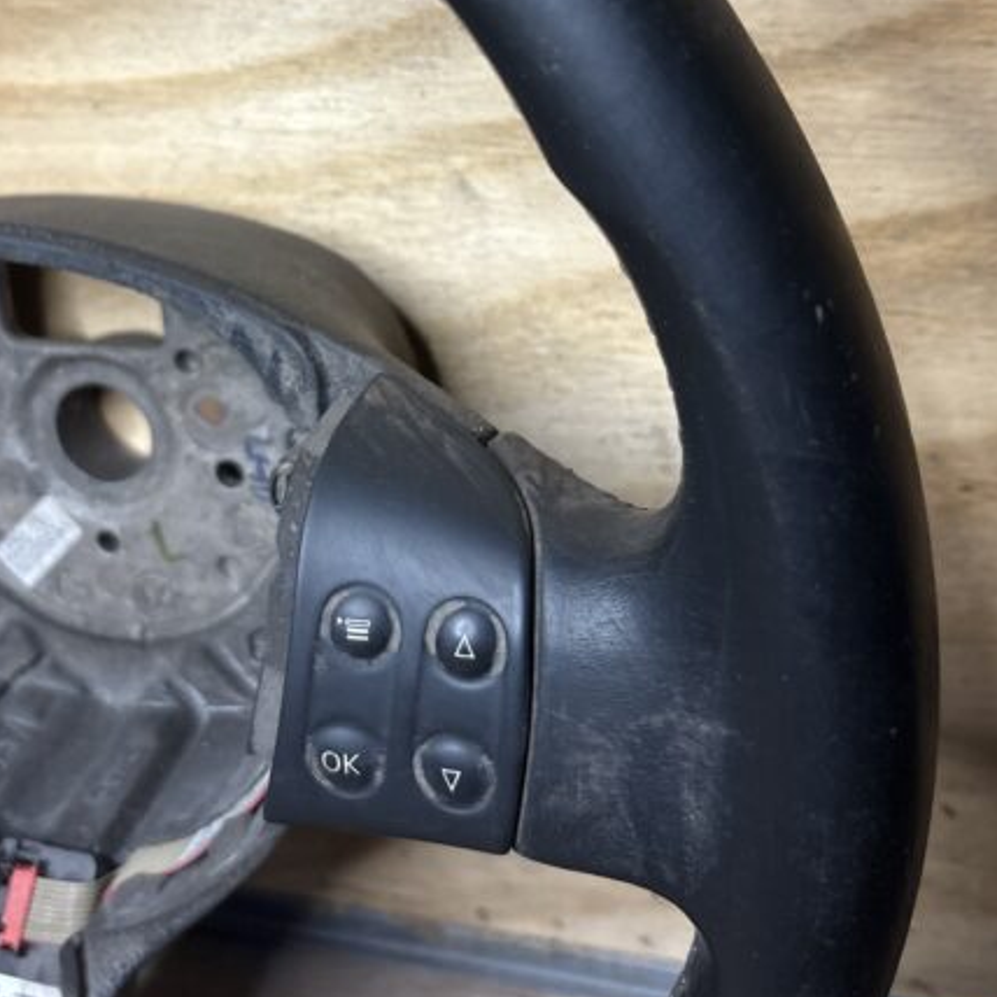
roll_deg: +7.2
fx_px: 1401
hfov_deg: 39.1
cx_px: 415
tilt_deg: -22.7
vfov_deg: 38.6
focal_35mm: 43
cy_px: 317
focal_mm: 5.96
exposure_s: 1/60
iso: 250
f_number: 1.6
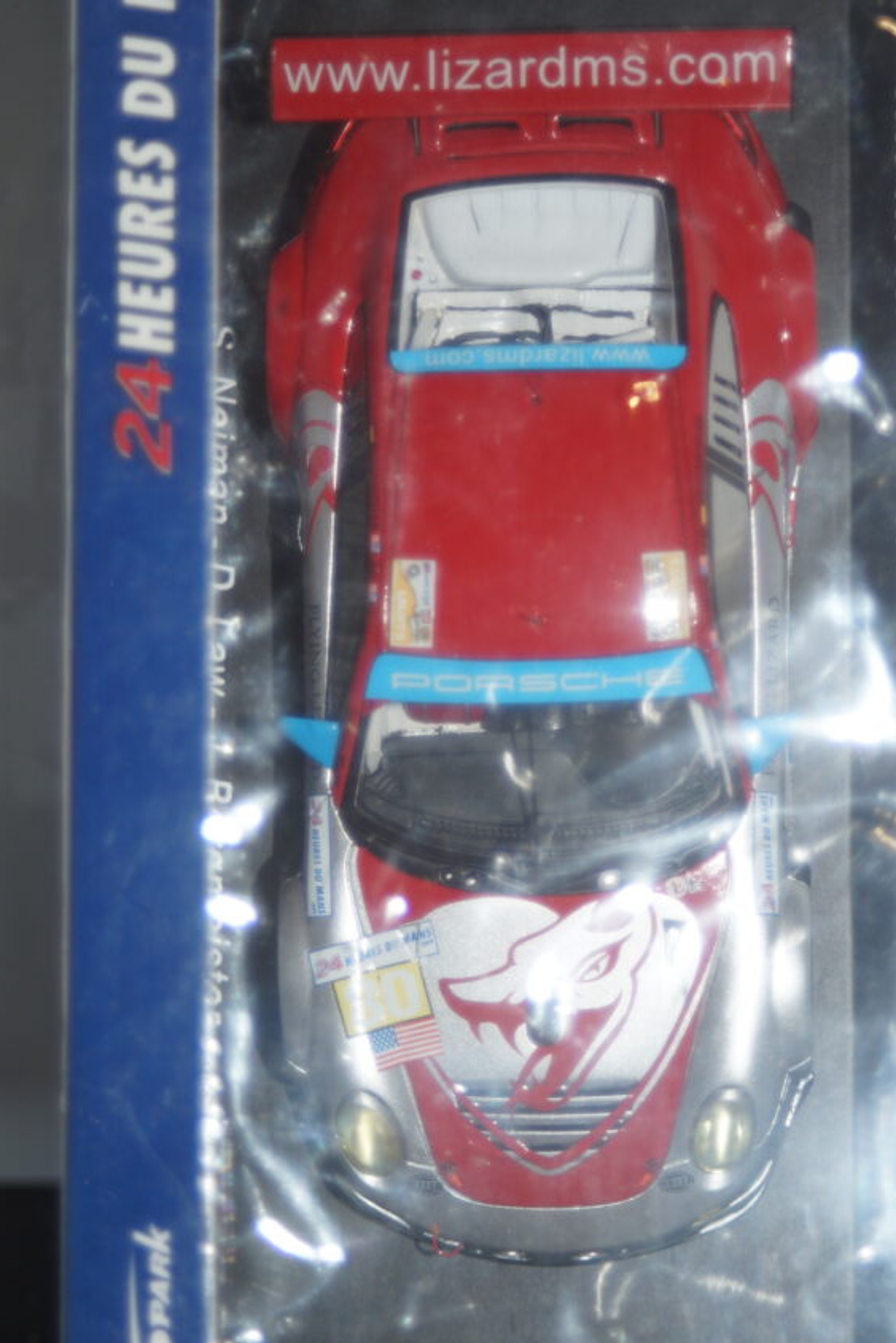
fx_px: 4776
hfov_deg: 10.7
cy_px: 652
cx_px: 458
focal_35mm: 128
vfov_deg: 16.0
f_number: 5.6
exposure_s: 1/60
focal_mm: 80
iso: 200
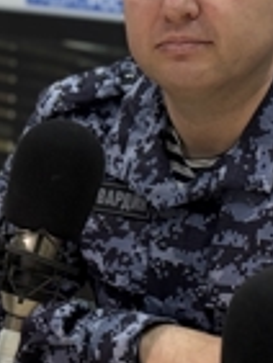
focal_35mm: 227
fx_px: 2383
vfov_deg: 8.7
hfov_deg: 6.4
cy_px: 172
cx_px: -202
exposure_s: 1/50
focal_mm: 6.76
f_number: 1.78
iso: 100
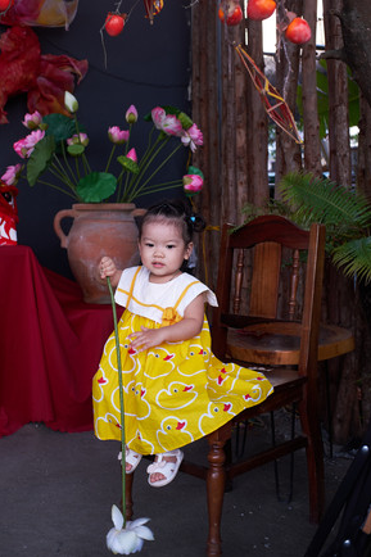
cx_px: 160
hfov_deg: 22.2
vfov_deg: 32.8
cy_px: 239
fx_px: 944
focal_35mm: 61
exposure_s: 1/160
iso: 400
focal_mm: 35
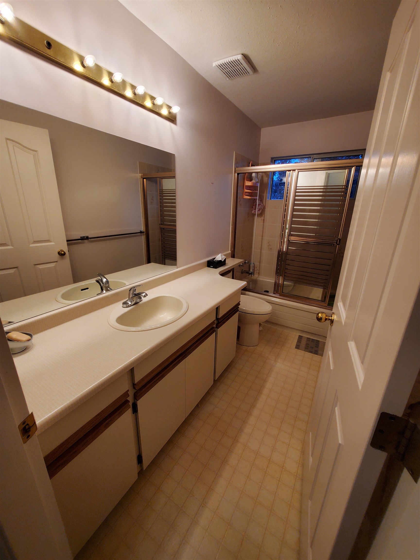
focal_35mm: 13
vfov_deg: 106.2
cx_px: 210
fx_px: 210
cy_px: 280
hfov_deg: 89.9
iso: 160
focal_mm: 1.8
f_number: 2.2
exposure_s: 1/60
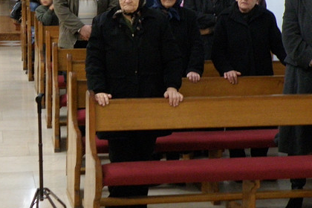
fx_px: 979
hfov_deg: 18.1
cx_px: 169
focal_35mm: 113
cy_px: 49
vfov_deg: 12.1
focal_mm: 10.25
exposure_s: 1/6
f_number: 3.5
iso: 400
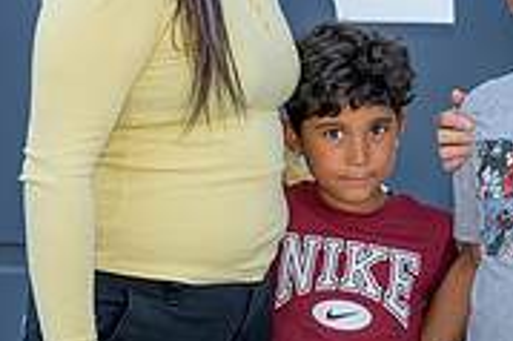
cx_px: 527
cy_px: 44
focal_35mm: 146
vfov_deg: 9.3
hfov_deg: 13.8
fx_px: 2079
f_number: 4
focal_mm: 44
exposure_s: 1/200
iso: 100
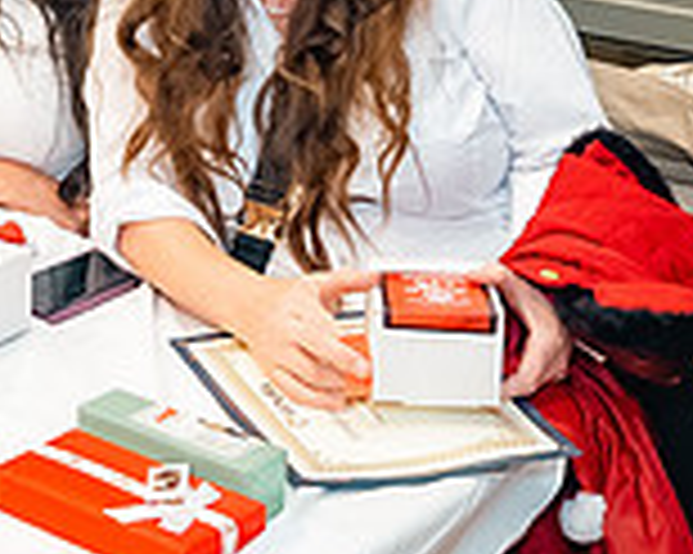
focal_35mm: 92
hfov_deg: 19.4
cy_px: 38
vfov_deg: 16.4
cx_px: -176
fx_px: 1886
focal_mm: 26
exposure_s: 1/100
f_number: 3.5
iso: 1600
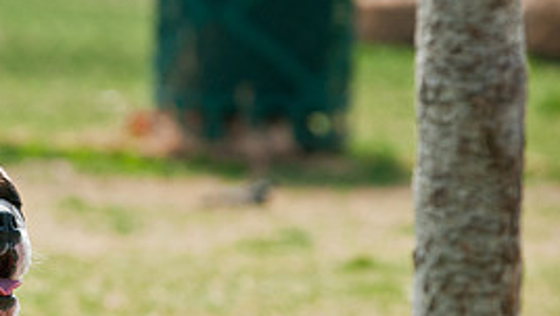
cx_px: -23
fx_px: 7816
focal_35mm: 526
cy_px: 242
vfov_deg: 2.3
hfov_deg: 4.1
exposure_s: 1/640
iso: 200
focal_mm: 155
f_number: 5
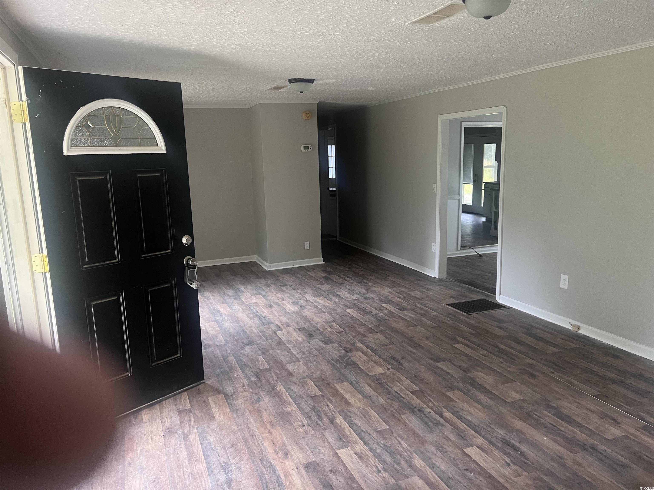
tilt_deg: -10.5
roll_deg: +2.3
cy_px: 245
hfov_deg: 67.3
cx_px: 327
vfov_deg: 53.1
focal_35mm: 26
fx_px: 491
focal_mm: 5.7
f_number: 1.5
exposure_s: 1/60
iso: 320
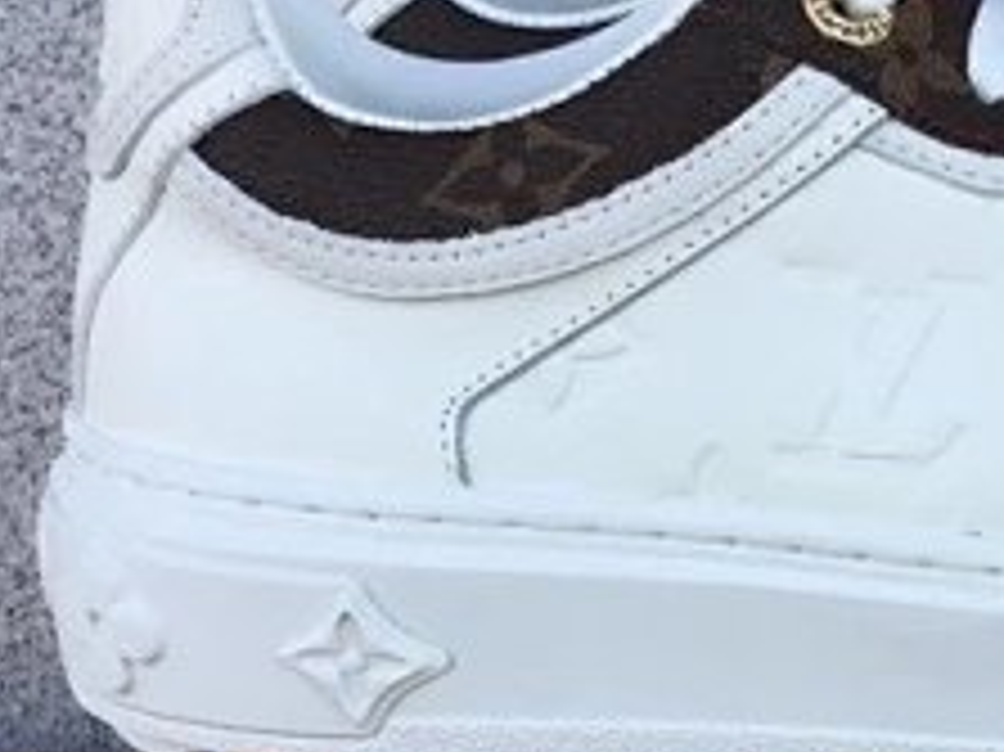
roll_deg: +0.8
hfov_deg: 21.1
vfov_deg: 16.4
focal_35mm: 89
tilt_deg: -22.1
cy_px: 675
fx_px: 2580
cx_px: 1054
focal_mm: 3.3
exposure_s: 1/194
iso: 25
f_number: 2.4
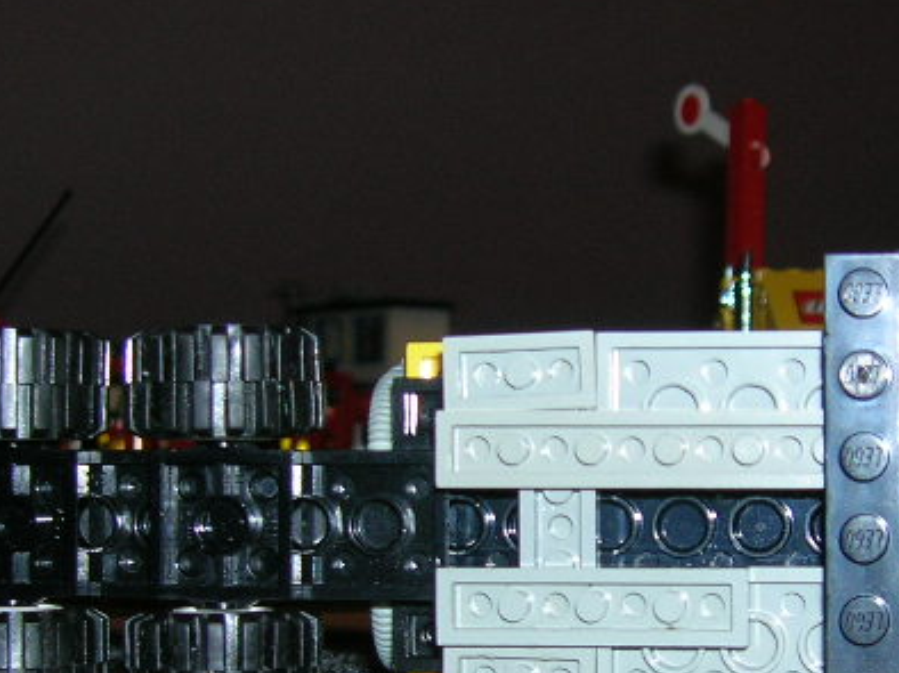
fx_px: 2362
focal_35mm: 91
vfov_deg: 16.2
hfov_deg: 21.4
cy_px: 463
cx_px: 643
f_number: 2.9
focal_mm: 5.8
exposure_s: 1/60.1
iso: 50
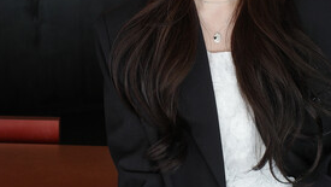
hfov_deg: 17.9
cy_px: 64
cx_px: 161
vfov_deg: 10.1
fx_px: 1054
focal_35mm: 120
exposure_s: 1/25
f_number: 3.5
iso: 200
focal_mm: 18.3
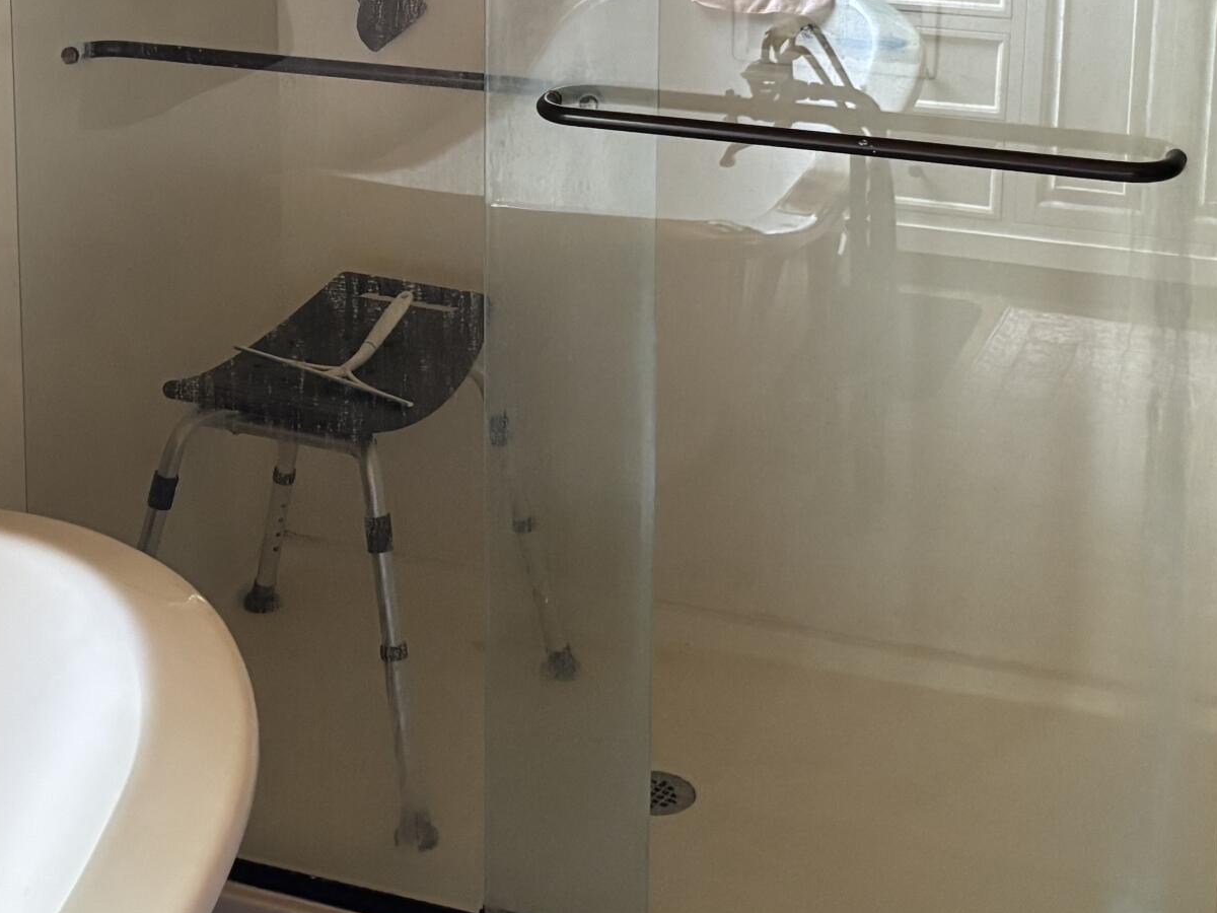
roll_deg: -0.8
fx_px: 2285
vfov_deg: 21.7
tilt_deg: -10.0
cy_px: -29
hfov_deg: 29.7
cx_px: 487
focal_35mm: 65
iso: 500
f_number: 1.6
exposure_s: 1/44
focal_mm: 5.96
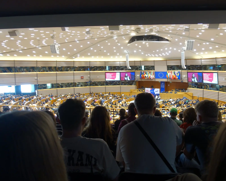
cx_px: 132
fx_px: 187
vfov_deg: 51.5
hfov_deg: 61.8
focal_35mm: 28
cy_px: 92
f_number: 2.2
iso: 125
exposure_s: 1/30
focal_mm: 8.8
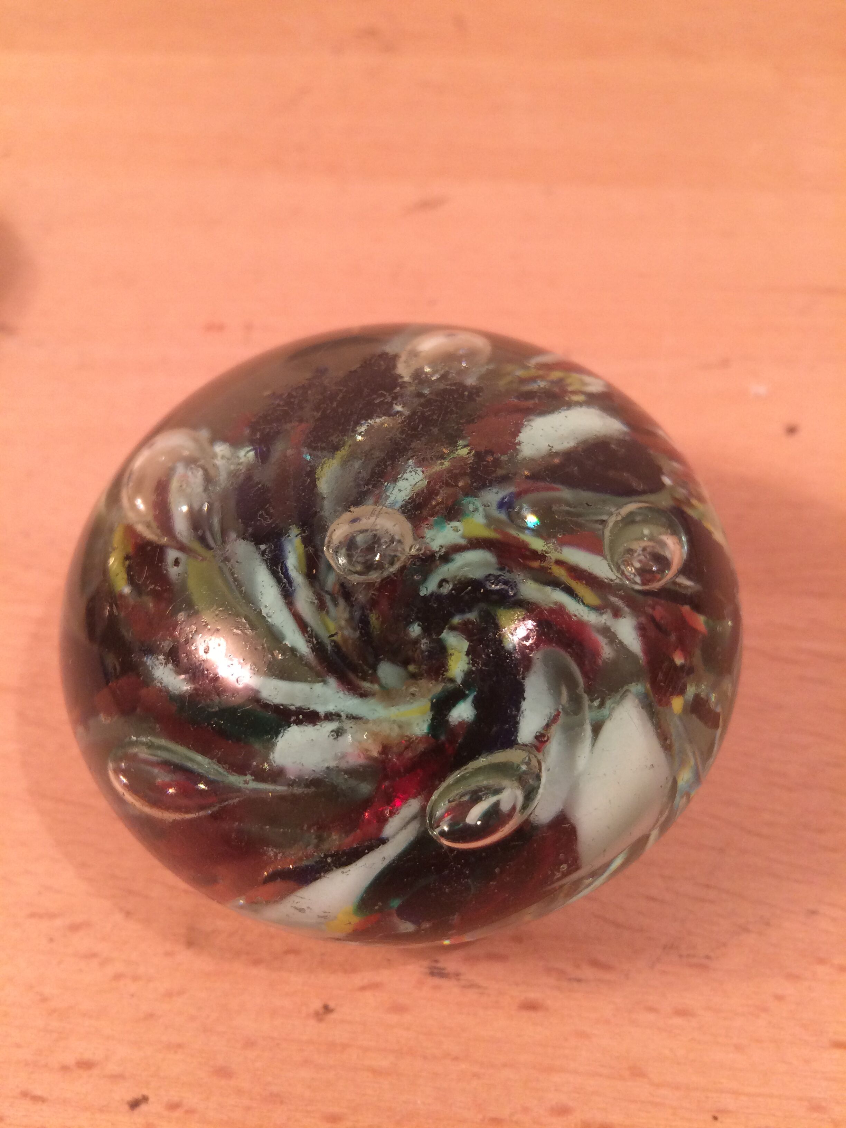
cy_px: 564
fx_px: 945
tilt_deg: -55.2
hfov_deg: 48.2
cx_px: 423
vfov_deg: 61.7
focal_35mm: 29
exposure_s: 1/33
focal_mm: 4.15
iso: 125
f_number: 2.2
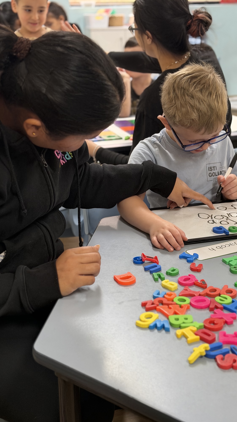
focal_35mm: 53
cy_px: 209
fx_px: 592
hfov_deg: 22.6
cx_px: 146
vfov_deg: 39.2
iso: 200
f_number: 1.78
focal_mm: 6.76
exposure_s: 1/50
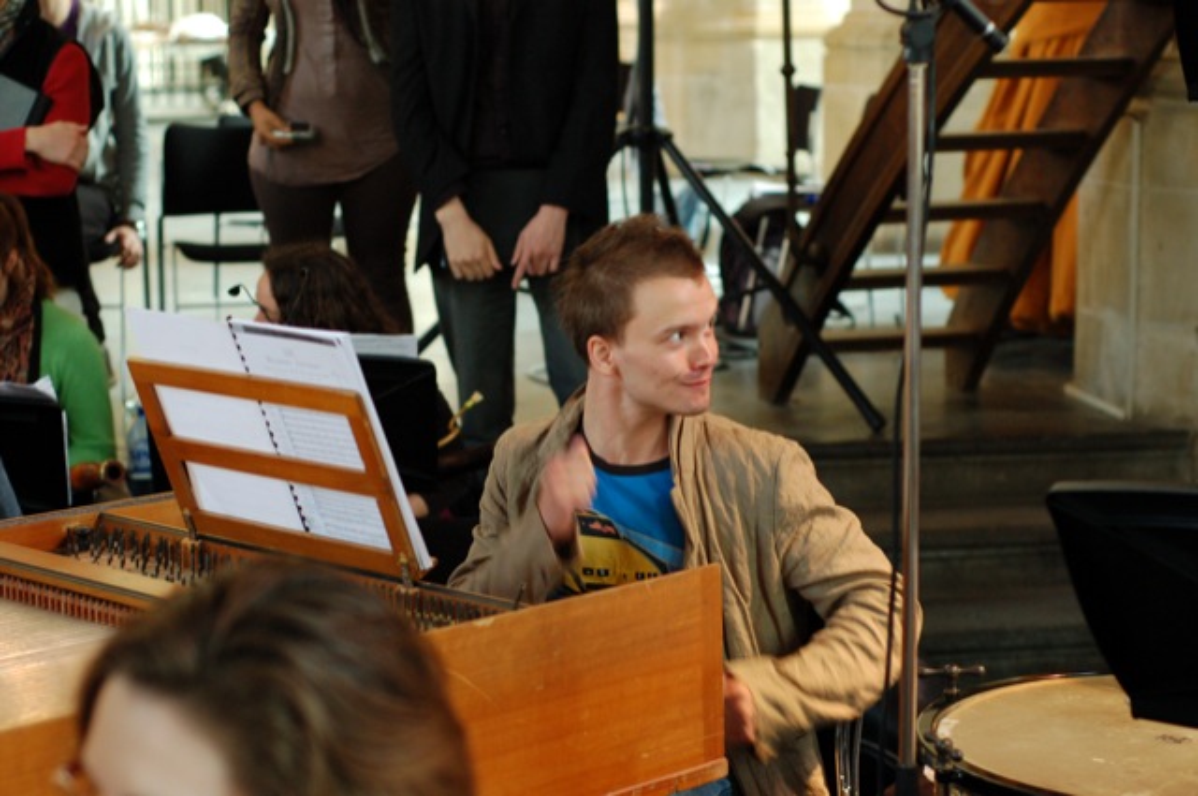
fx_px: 2493
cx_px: 599
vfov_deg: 18.1
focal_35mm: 75
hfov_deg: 27.0
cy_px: 398
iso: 800
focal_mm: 50
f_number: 3.2
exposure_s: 1/40
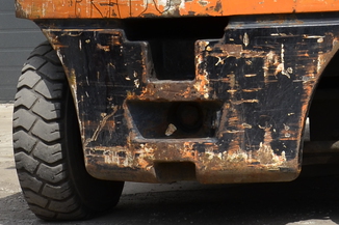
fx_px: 1440
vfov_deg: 8.7
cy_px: -128
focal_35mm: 153
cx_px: 285
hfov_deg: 13.3
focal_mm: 26
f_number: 7.1
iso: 125
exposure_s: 1/800
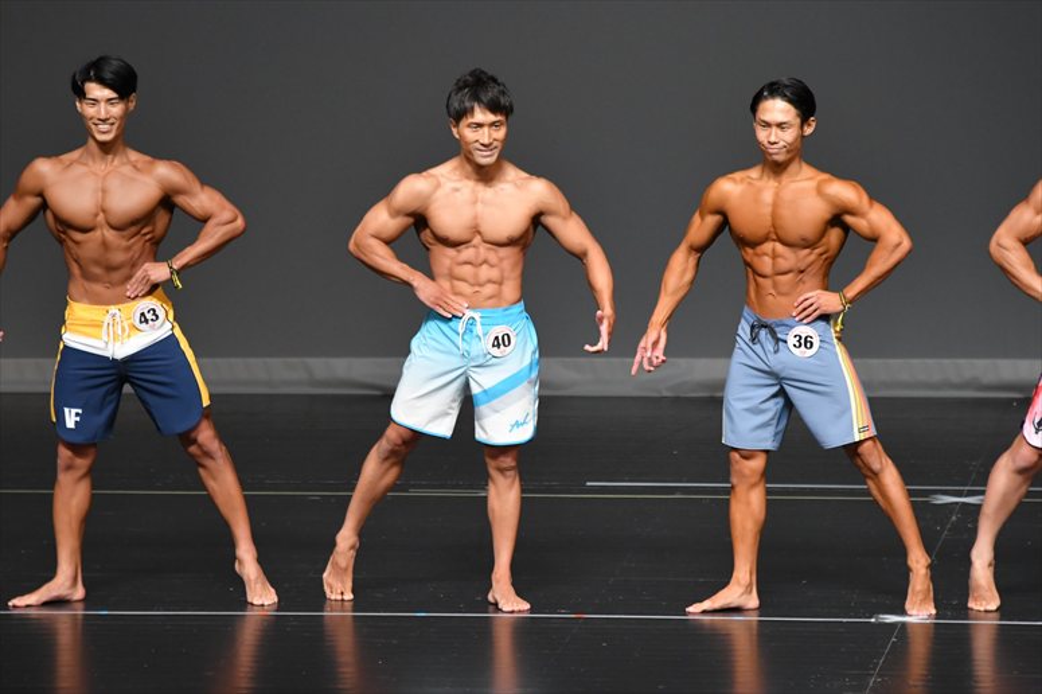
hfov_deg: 6.5
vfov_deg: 4.4
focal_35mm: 315
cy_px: 347
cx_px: 521
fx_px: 9113
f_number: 5.6
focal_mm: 210
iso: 2500
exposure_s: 1/400
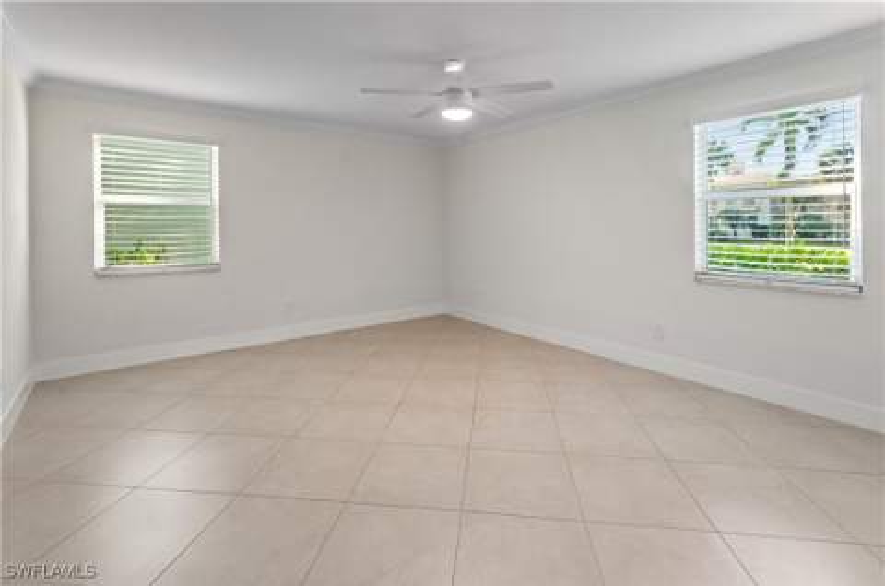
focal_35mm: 15
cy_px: 293
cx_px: 442
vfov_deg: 77.1
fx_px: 368
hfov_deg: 100.5
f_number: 8
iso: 200
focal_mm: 10
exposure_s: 1/8
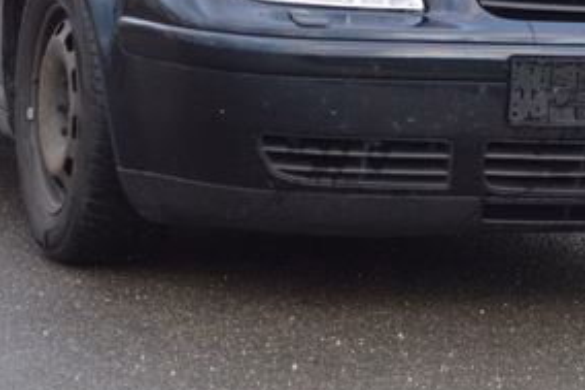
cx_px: 358
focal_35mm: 169
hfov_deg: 12.2
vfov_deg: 8.1
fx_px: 2745
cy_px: 0
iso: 400
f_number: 5
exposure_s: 1/30
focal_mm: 50
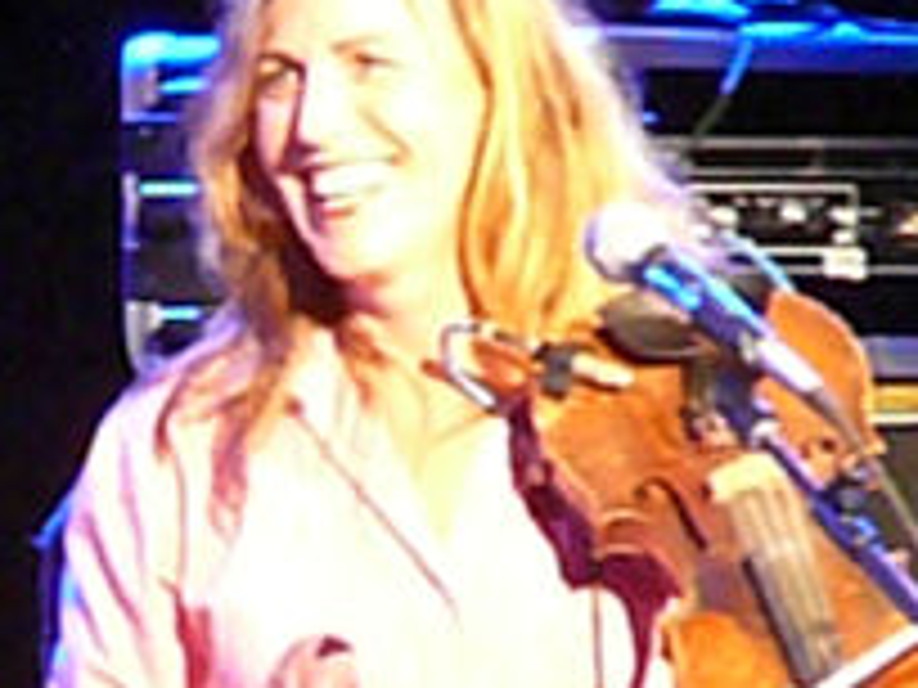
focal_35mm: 1158
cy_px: 587
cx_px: -140
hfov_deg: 1.7
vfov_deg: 1.3
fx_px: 30710
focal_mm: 52
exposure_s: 1/30
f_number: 4.2
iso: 1600
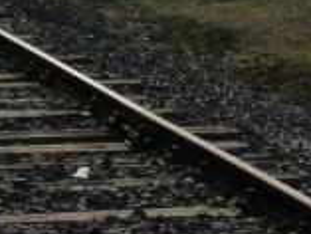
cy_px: -105
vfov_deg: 6.9
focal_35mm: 212
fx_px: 1906
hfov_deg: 9.3
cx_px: 267
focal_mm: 9.2
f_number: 8
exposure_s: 1/500
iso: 160
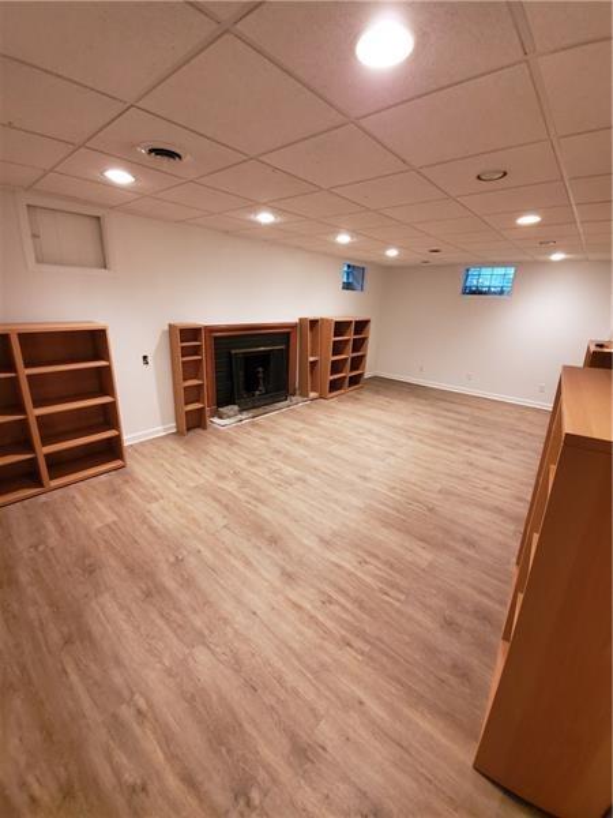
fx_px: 307
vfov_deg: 106.2
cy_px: 409
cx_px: 306
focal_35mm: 13
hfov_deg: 89.9
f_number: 2.2
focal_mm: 1.8
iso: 640
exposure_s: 1/30
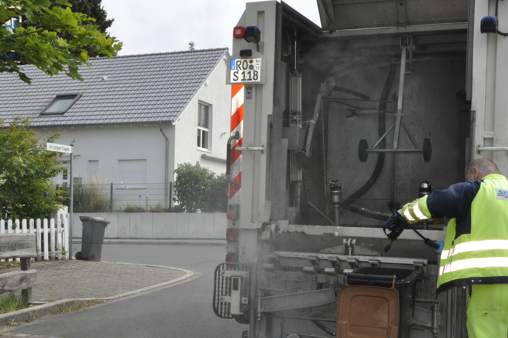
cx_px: 307
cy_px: 196
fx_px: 719
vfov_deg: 26.4
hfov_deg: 38.8
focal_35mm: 51
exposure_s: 1/200
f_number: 20
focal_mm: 26
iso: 800
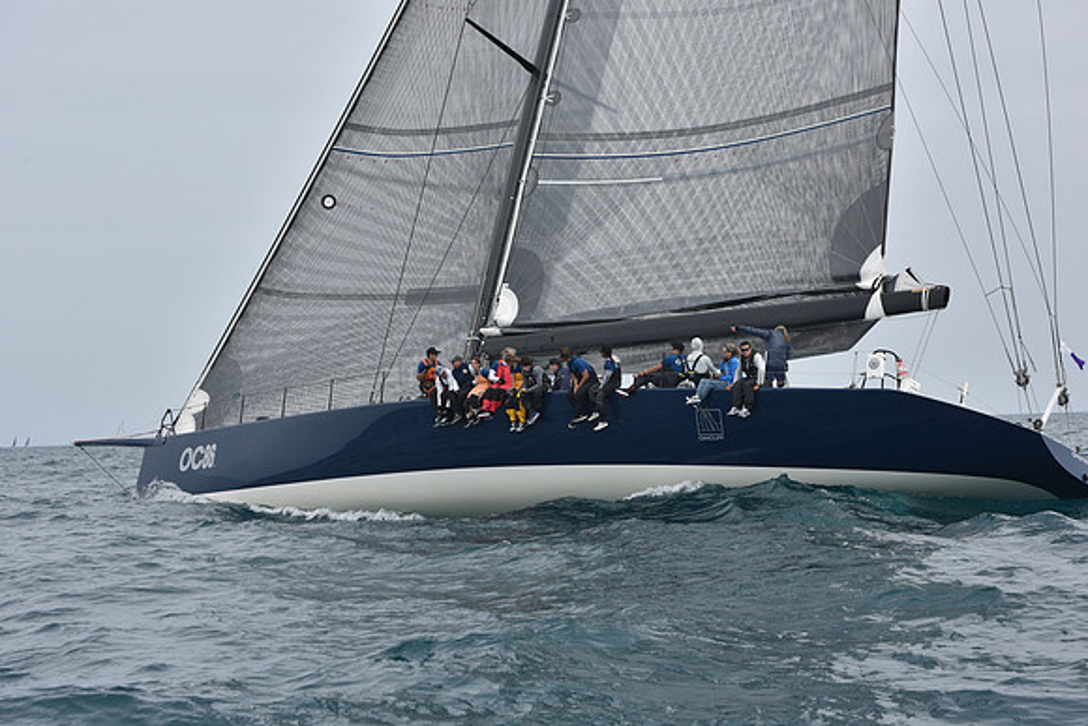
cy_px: 363
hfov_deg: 28.8
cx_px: 544
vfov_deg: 19.5
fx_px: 2116
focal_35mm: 70
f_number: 9
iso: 250
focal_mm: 70
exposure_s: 1/800
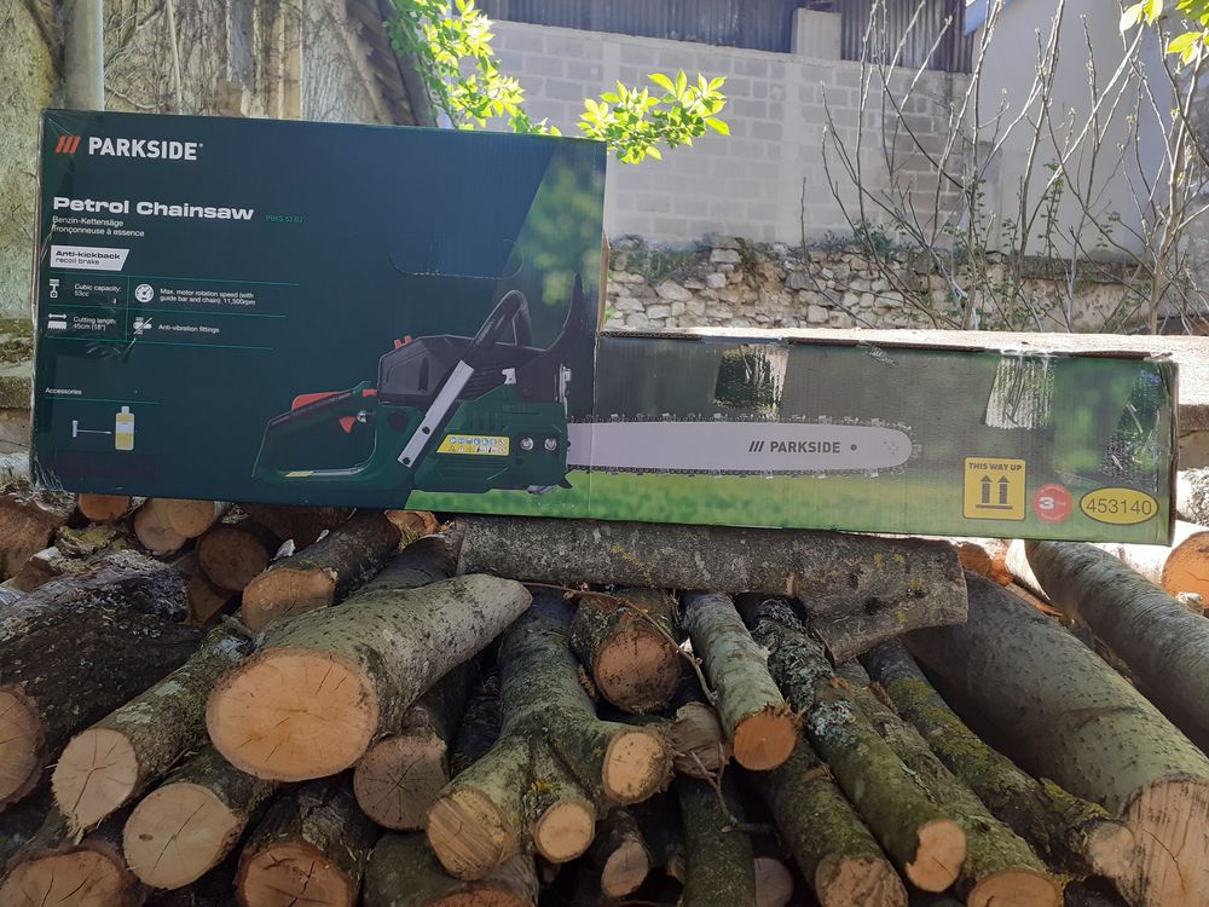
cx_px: 604
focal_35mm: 27
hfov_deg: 65.3
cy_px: 454
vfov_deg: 51.4
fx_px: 943
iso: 50
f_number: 1.9
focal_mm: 3.6
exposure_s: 1/100
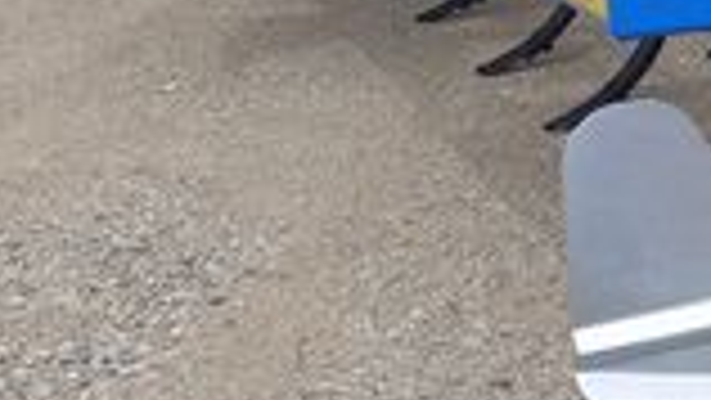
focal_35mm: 93
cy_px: 16
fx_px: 1754
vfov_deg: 12.9
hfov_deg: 19.5
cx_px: 1116
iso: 40
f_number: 1.9
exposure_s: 1/1362
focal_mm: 3.6
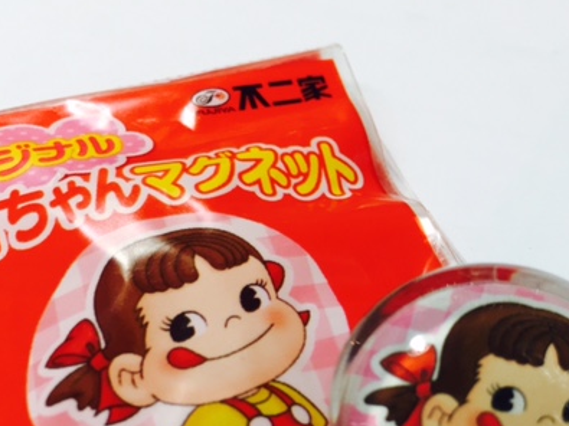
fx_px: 772
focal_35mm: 47
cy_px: 328
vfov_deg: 30.3
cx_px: 409
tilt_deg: -49.2
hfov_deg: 39.6
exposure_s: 1/33
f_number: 2.2
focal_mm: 4.15
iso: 40
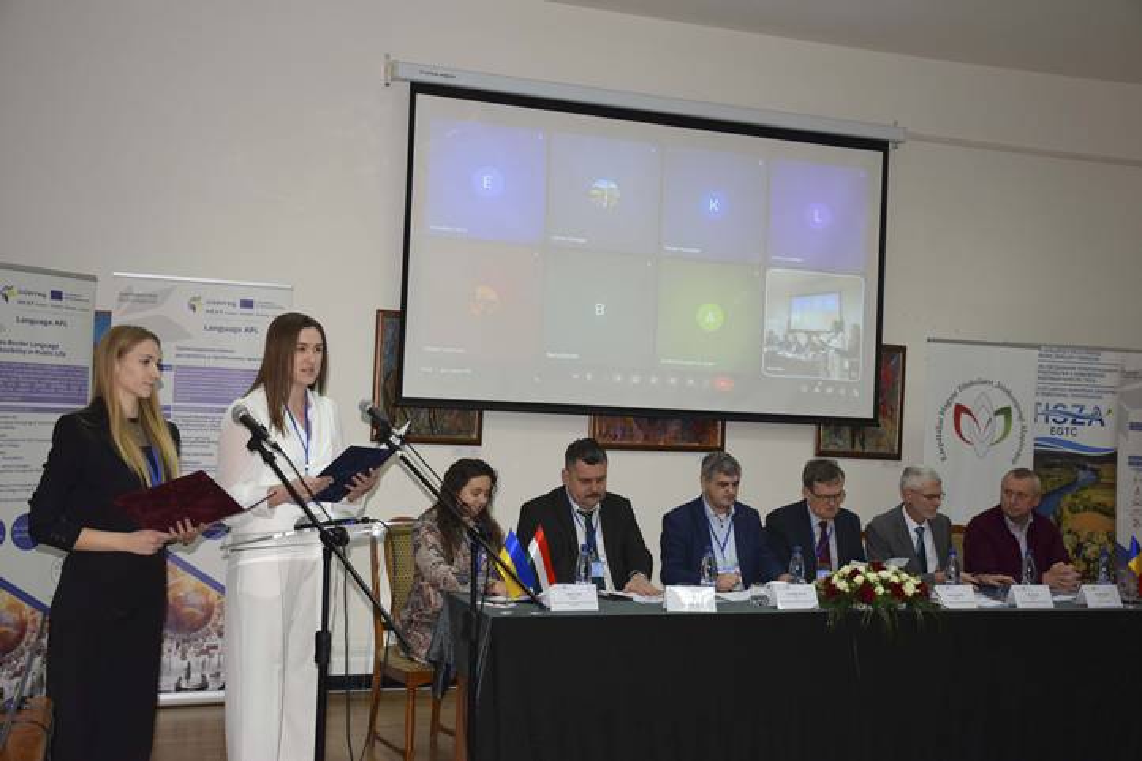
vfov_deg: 33.0
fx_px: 1284
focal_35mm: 40
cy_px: 380
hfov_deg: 47.9
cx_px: 571
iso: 800
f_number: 5
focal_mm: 27
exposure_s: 1/100
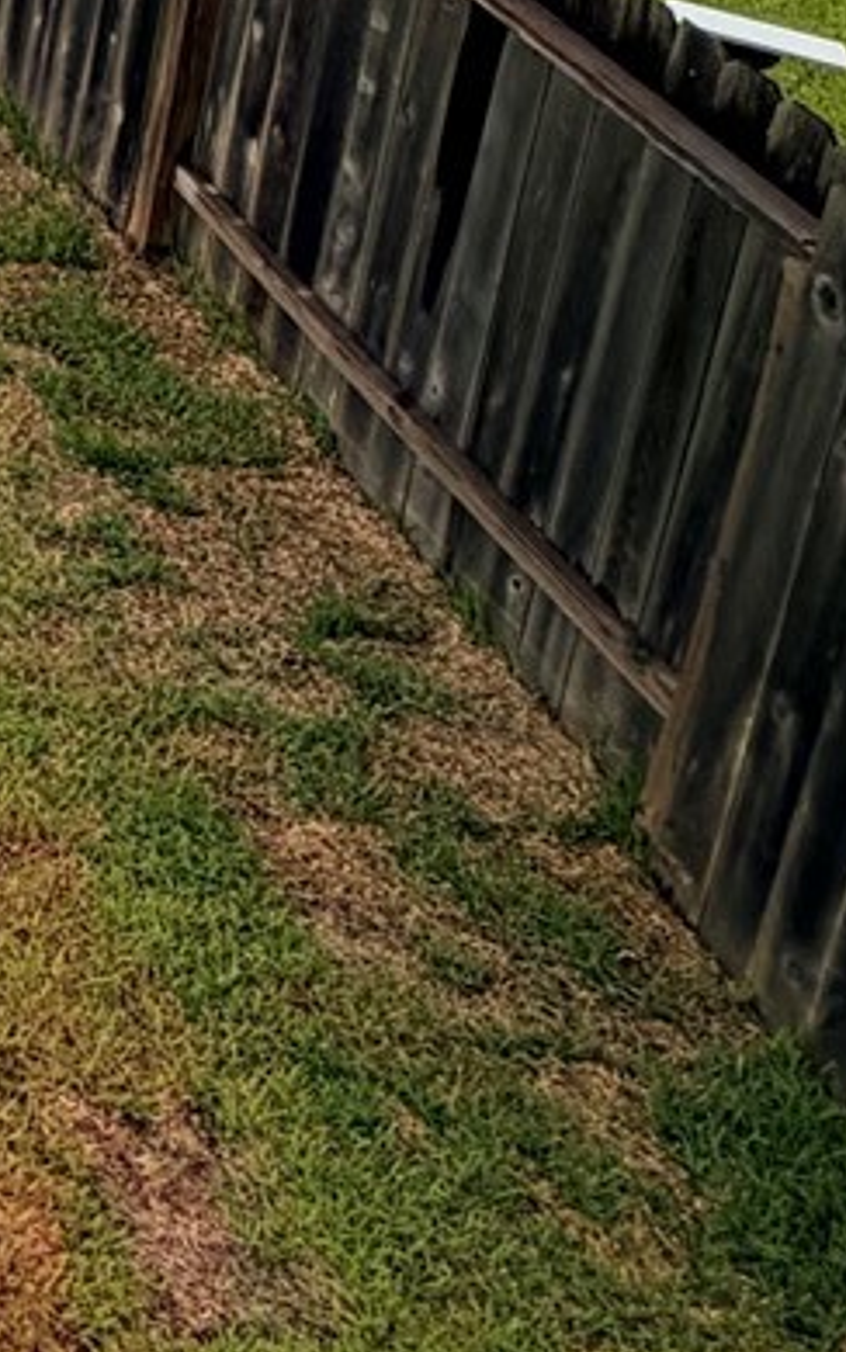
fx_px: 2875
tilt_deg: -18.6
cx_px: -1491
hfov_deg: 11.7
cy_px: -586
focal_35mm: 78
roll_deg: +0.5
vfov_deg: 22.5
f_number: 2.2
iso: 40
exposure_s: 1/694
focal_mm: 2.22
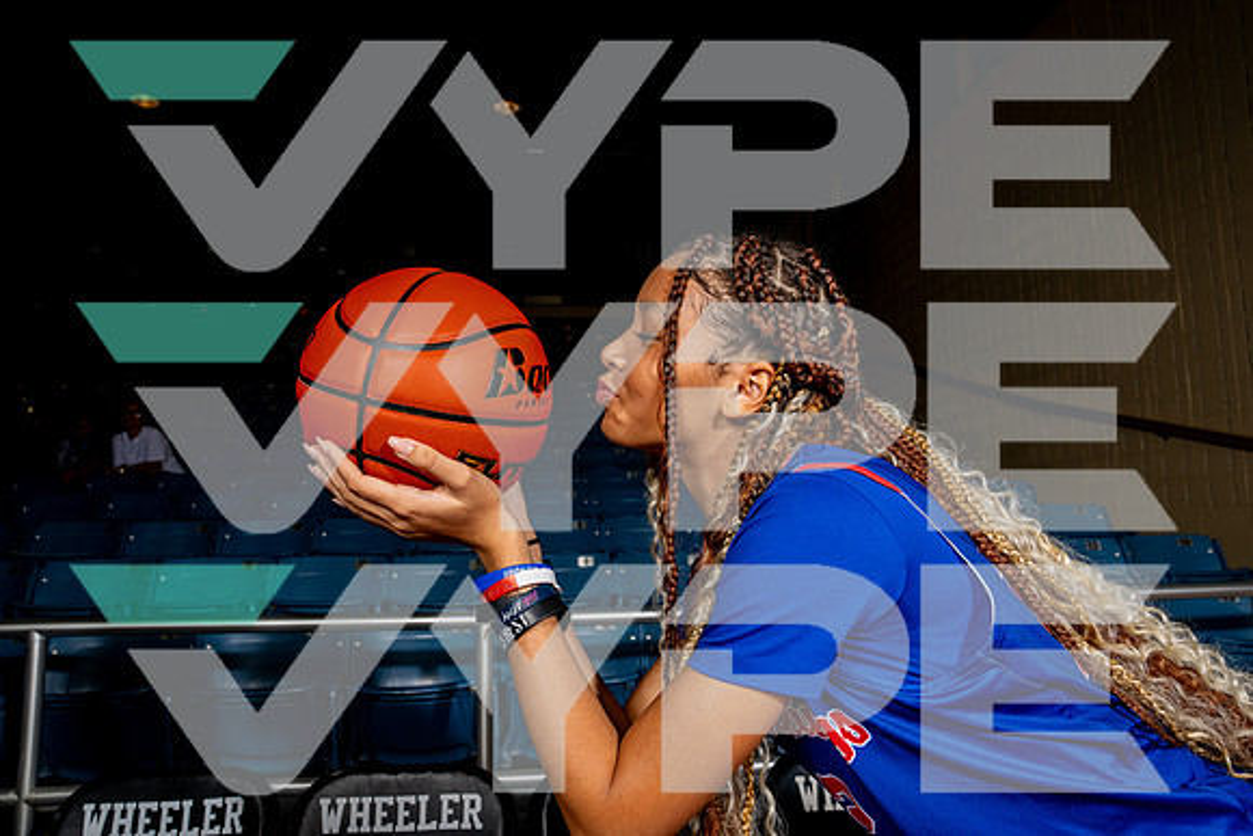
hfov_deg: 71.5
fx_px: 870
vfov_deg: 51.3
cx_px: 626
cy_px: 418
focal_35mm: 25
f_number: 7.1
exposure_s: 1/125
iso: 250
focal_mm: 25
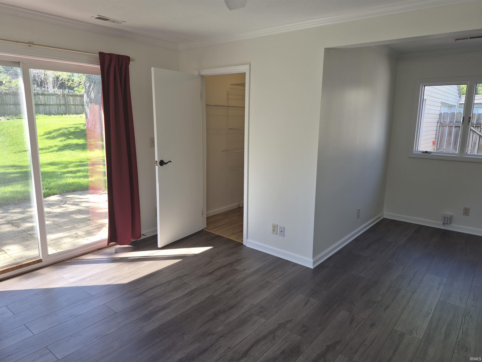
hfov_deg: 73.9
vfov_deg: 58.9
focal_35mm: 23
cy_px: 181
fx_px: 320
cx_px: 241
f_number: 1.8
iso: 25
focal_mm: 5.4
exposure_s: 1/136
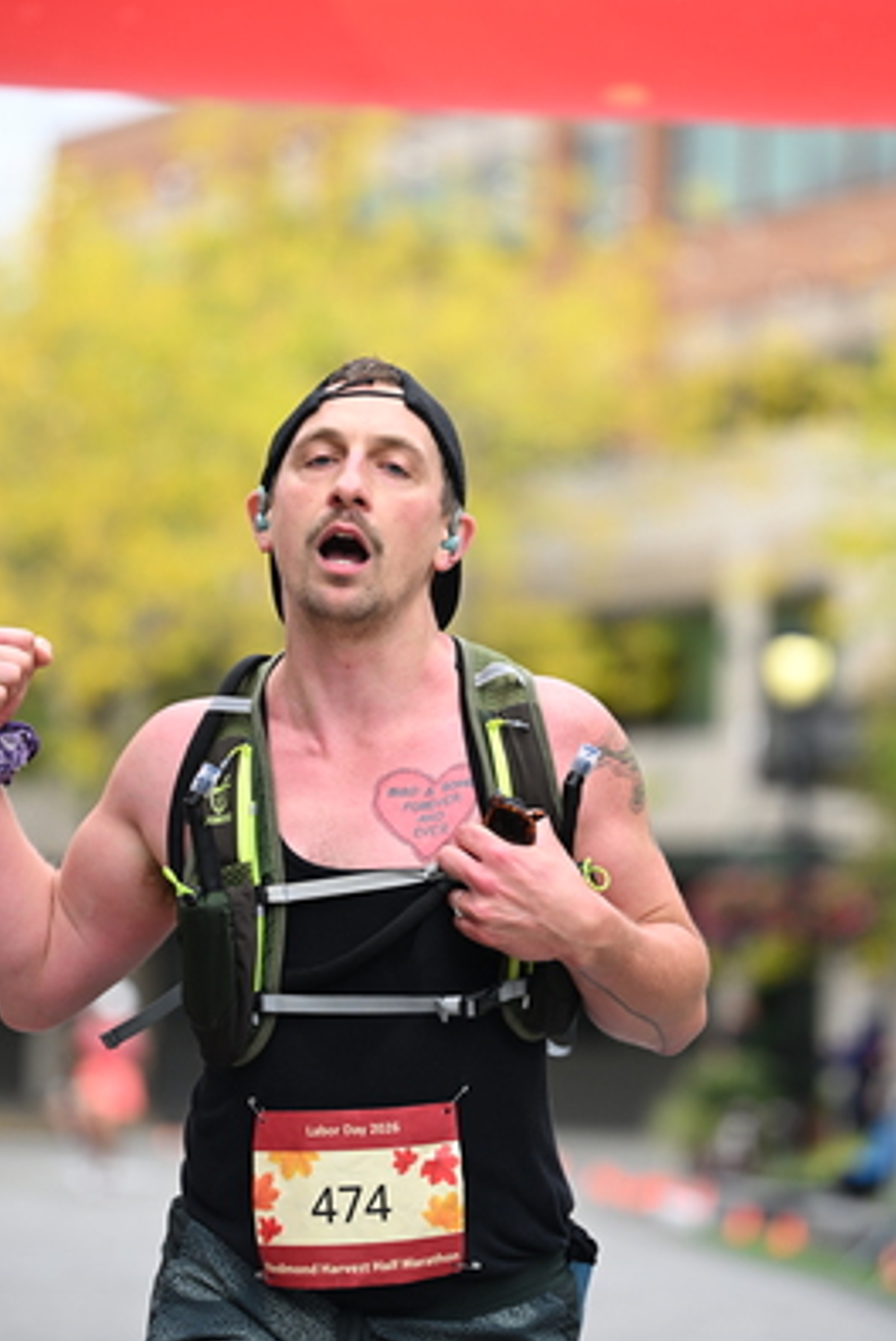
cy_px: 628
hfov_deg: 7.9
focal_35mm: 174
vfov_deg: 11.8
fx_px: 6484
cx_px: 446
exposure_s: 1/2000
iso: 640
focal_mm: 125
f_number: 2.8
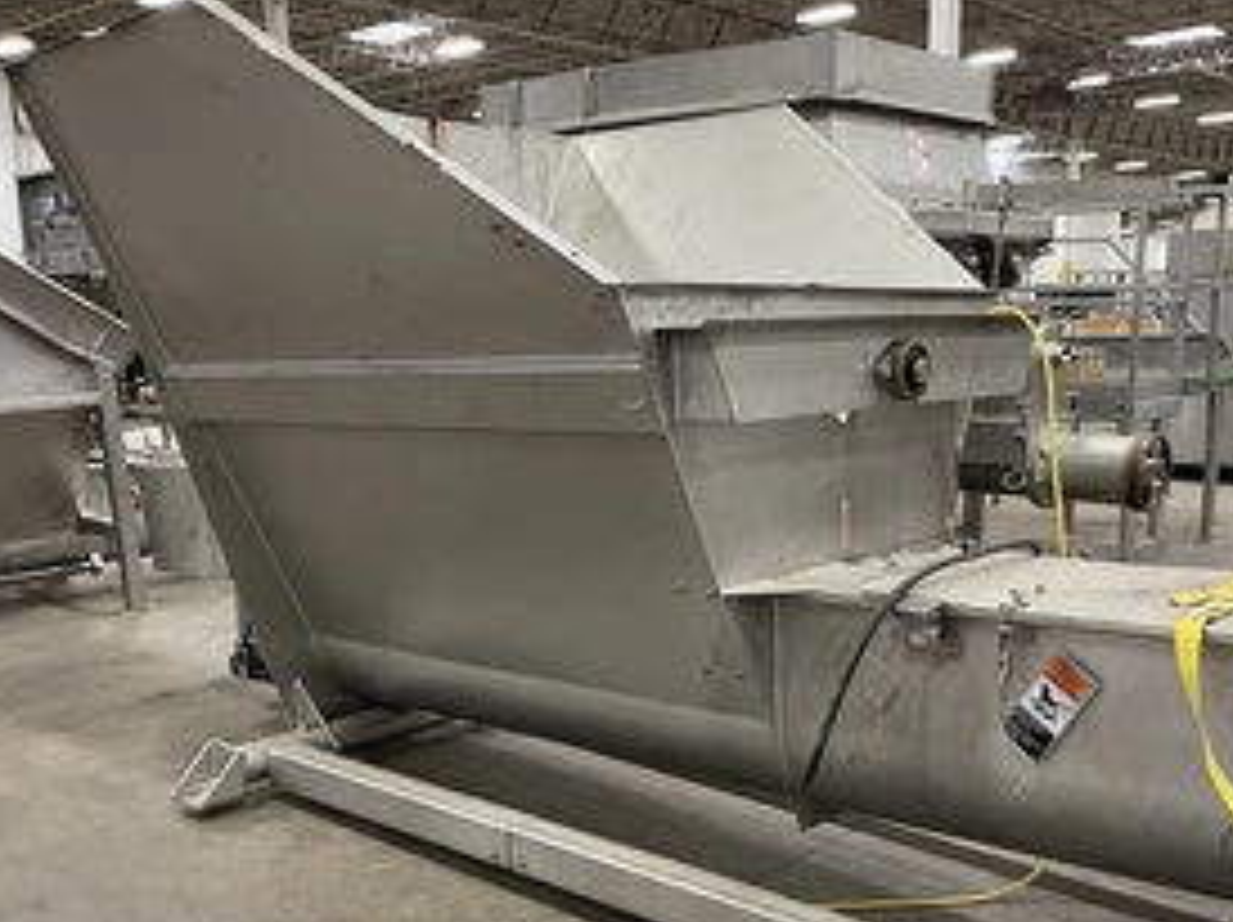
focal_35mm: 38
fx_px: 1352
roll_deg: +1.1
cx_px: 706
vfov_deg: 37.4
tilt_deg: -11.0
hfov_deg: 48.9
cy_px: 576
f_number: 1.6
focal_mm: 5.1
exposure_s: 1/60
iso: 250
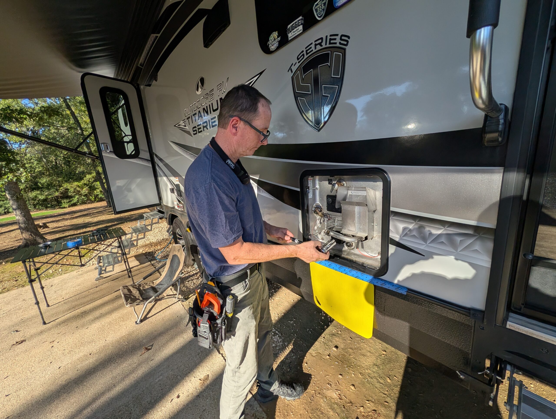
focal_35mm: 12
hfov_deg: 110.5
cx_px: 278
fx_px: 193
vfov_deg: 94.6
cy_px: 210
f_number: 1.7
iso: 68
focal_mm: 2.02
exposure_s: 1/1721
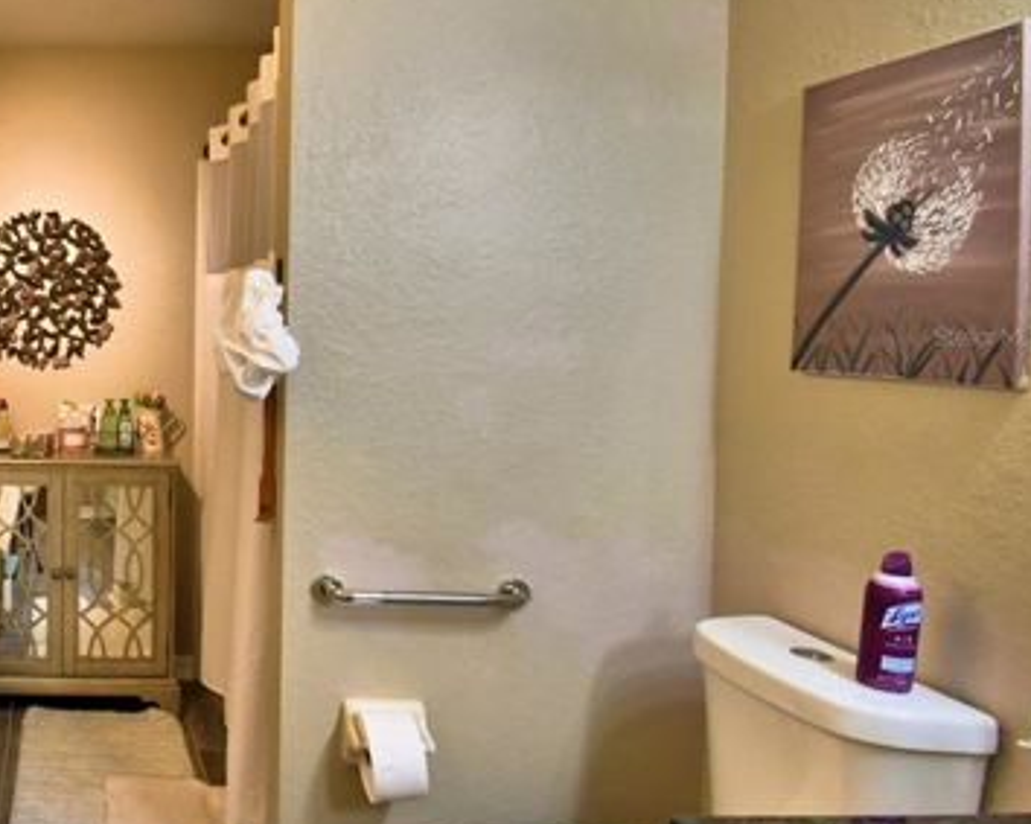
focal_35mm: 28
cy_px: 336
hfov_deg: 51.2
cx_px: 22
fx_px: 854
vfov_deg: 51.2
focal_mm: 10
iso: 400
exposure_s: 1/60
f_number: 4.5
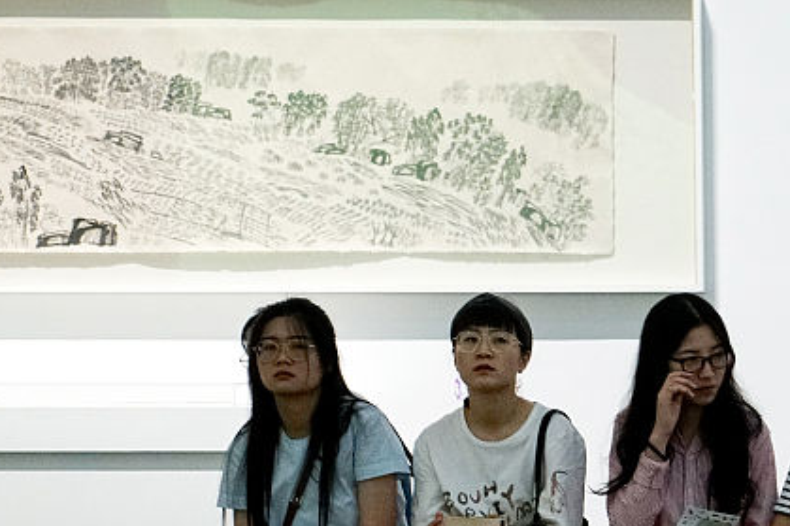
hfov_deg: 15.2
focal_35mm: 129
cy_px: 345
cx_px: 1001
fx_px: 2830
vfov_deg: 10.6
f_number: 4
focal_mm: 45
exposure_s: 1/100
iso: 5000
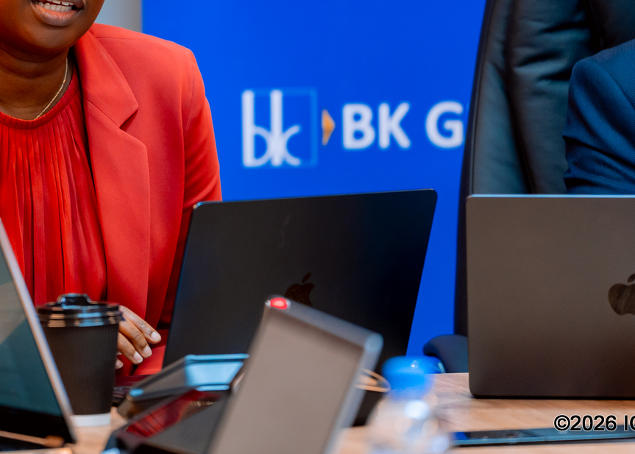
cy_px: 50
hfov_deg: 4.9
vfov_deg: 3.5
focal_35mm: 415
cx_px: 49
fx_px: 7487
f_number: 2.8
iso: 800
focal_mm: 200
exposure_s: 1/100
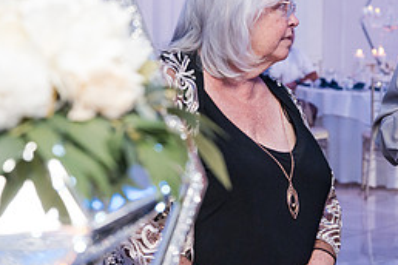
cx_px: 341
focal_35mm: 110
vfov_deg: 12.4
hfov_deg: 18.3
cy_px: 81
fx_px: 1216
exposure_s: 1/250
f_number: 4
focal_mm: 49
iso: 3200
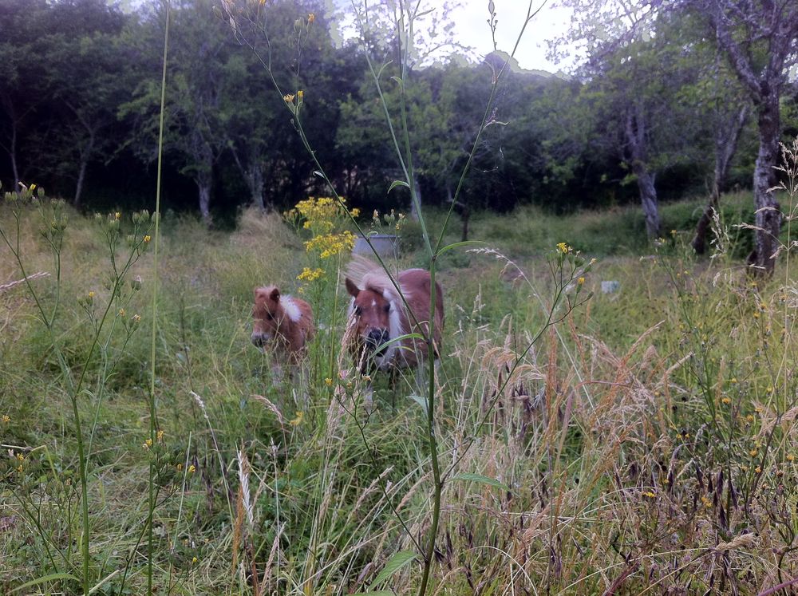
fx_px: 806
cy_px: 298
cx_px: 399
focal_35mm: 35
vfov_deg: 40.6
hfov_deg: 52.7
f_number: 2.8
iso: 80
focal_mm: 3.85
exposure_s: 1/256
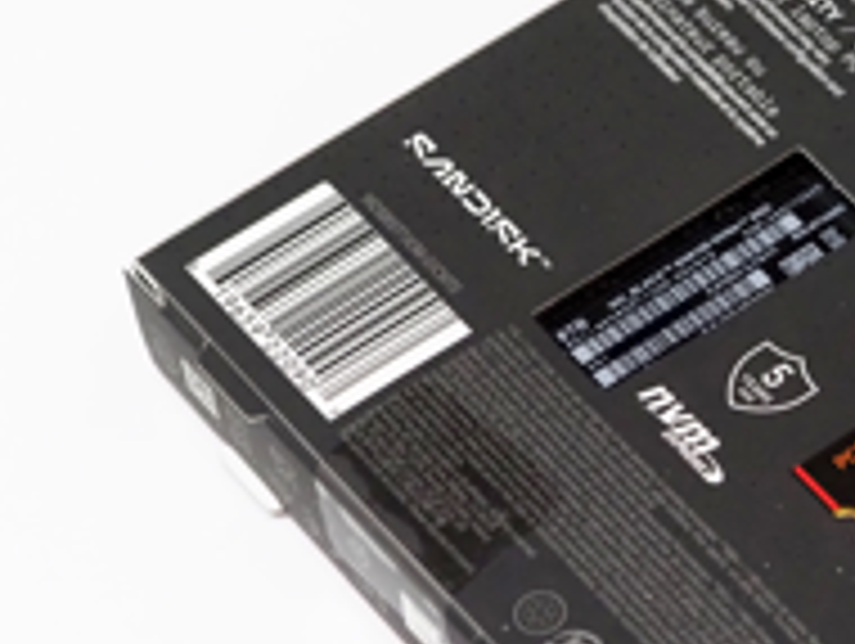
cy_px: 315
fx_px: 5614
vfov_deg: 6.6
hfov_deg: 8.7
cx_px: 792
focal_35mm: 227
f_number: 5
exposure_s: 1/125
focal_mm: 60
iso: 6400
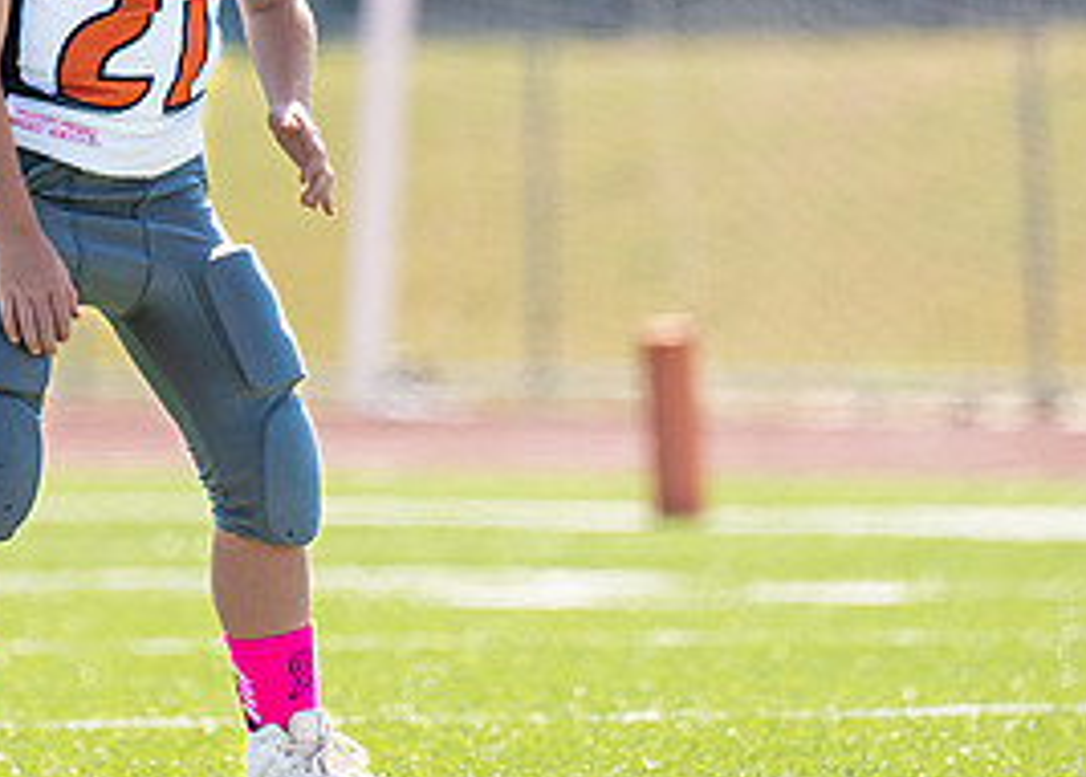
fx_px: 22404
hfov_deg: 2.8
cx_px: 259
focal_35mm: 726
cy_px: -95
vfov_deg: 2.0
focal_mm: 200
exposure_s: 1/1250
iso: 100
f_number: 2.8
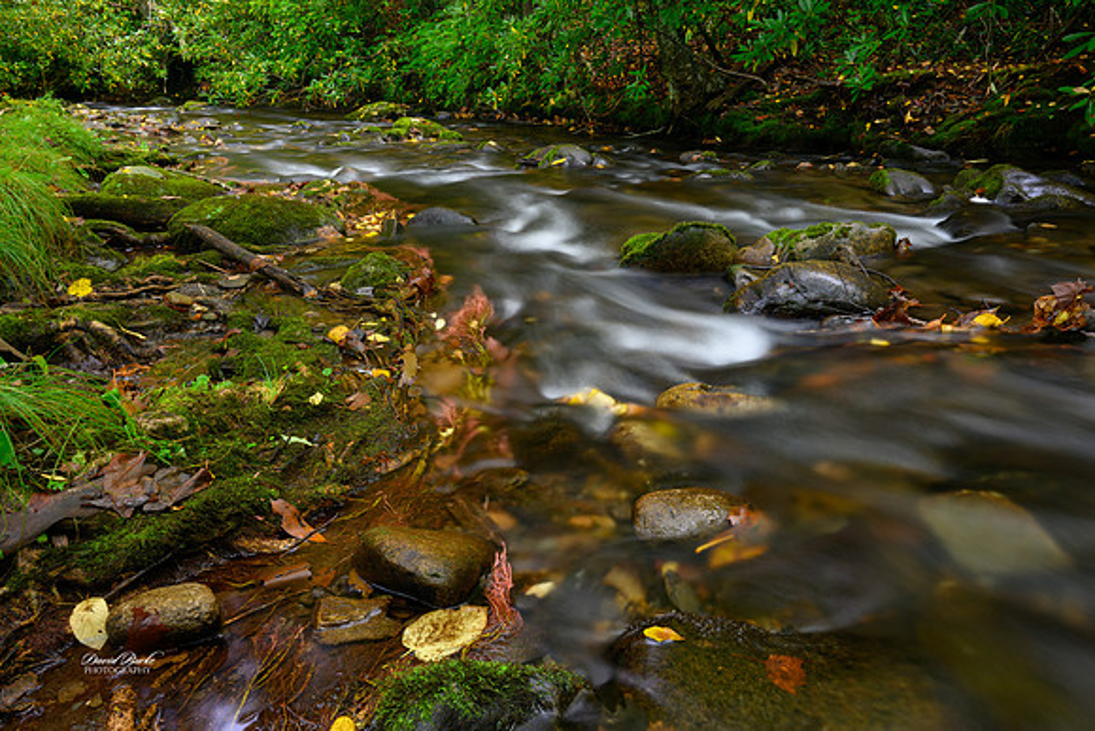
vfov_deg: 49.6
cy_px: 366
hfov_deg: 69.4
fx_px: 791
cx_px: 548
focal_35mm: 26
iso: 64
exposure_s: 8
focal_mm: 26
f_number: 14
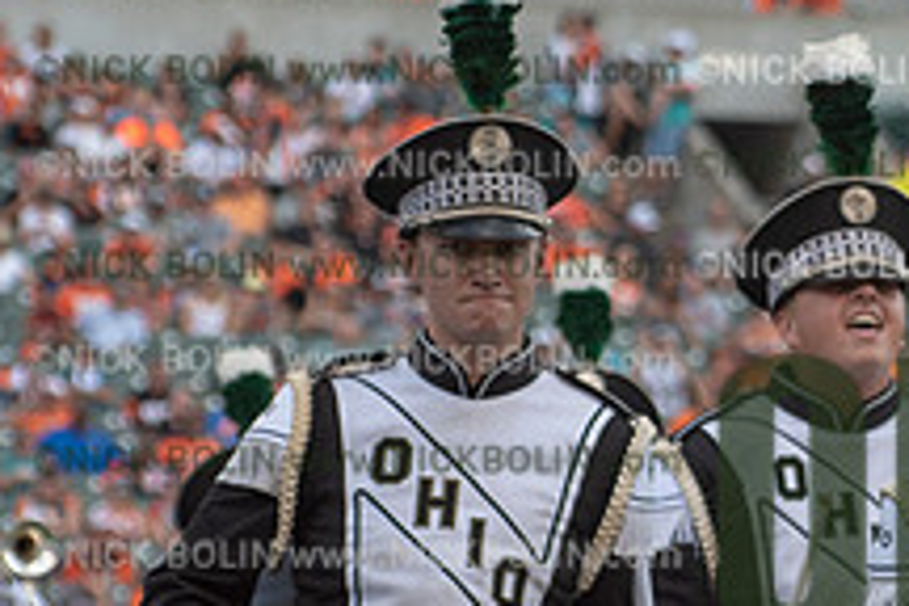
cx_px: 1014
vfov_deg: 3.7
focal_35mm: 376
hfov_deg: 5.5
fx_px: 9493
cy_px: 558
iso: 400
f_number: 5.6
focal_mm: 140
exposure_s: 1/1250
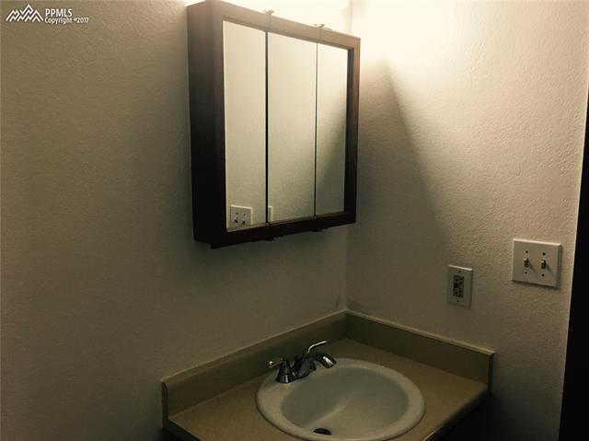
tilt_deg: -7.2
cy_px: 220
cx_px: 294
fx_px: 493
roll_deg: -0.5
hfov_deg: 61.7
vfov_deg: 48.2
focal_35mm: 29
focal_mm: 4.15
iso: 100
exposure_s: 1/30
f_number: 2.2
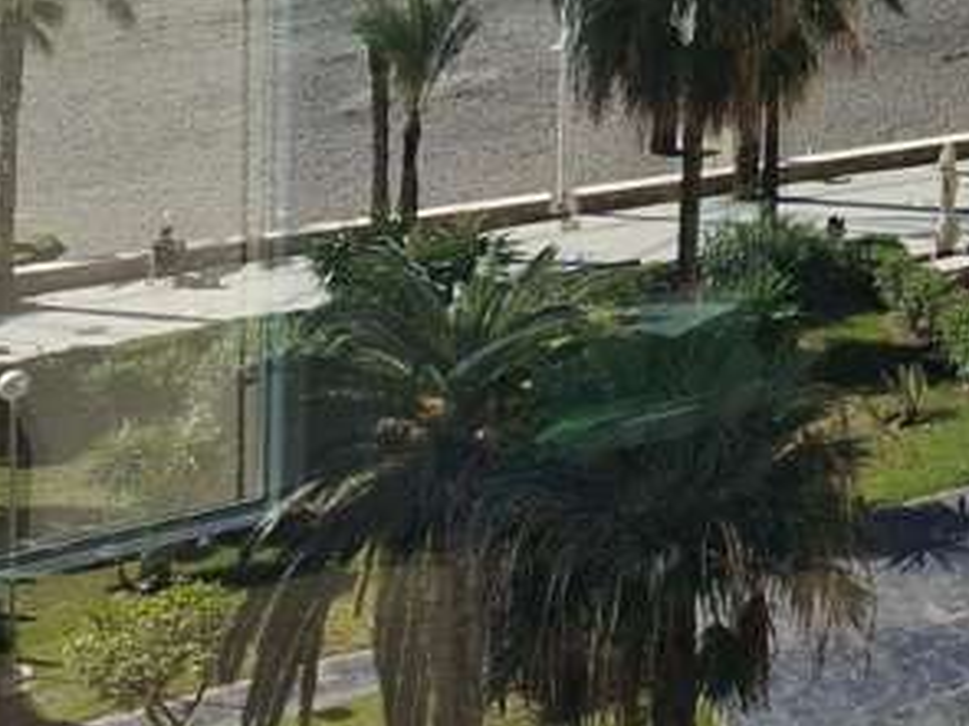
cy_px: -941
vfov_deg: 10.9
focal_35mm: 117
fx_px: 3274
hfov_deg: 13.5
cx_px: 2132
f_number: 1.8
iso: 50
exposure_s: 1/1292
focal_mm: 5.54
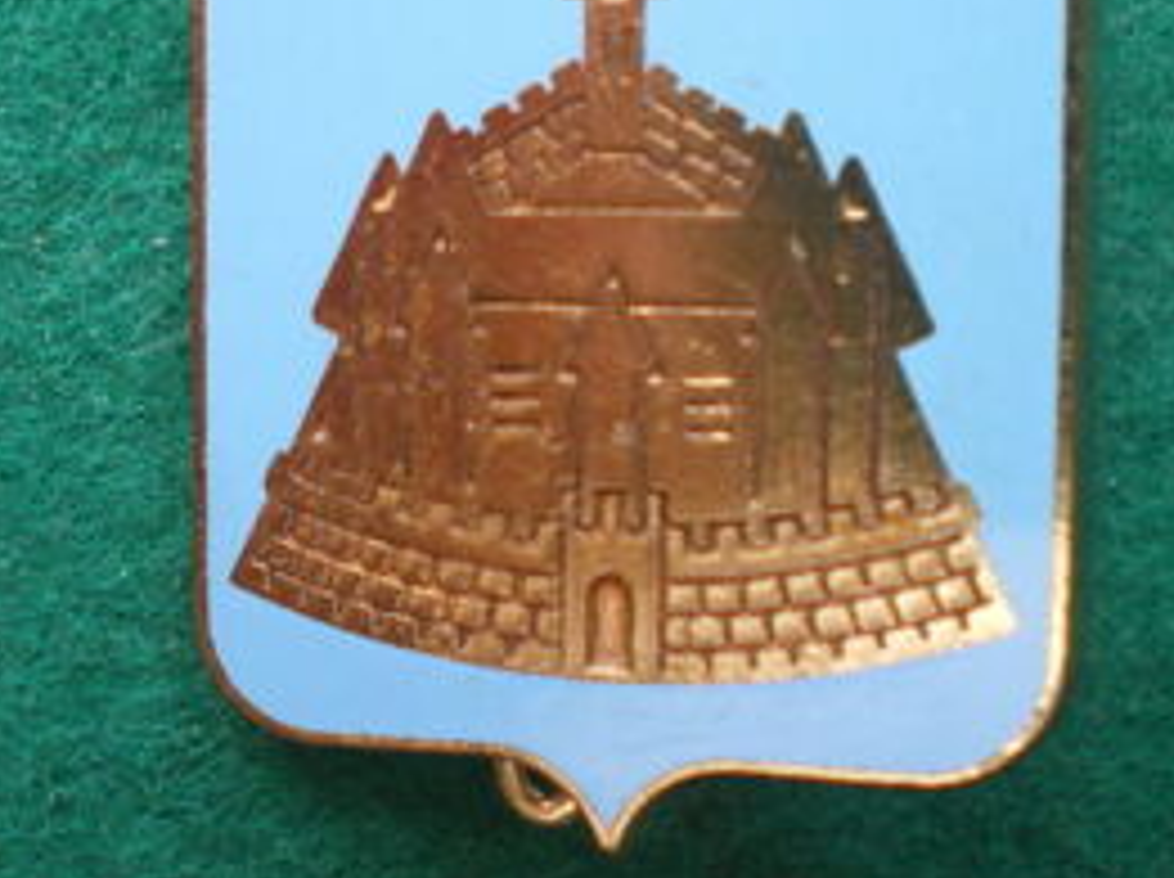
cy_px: 306
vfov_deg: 20.9
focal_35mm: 70
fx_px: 2371
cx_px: 396
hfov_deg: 27.7
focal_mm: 6.3
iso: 200
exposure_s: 1/50
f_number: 3.1
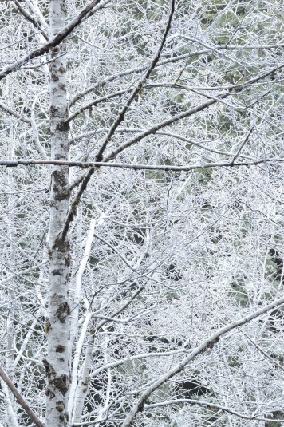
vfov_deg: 10.2
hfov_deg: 6.8
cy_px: 213
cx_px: 142
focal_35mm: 202
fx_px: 2393
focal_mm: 200
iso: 250
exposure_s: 1/2
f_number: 18
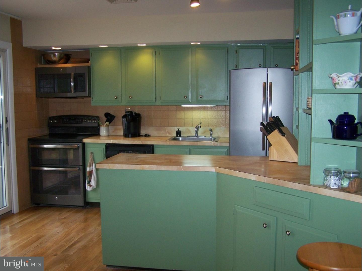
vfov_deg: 37.7
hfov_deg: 49.0
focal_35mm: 38
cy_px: 136
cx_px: 181
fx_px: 397
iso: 160
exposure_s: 1/60
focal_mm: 6.3
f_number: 2.8
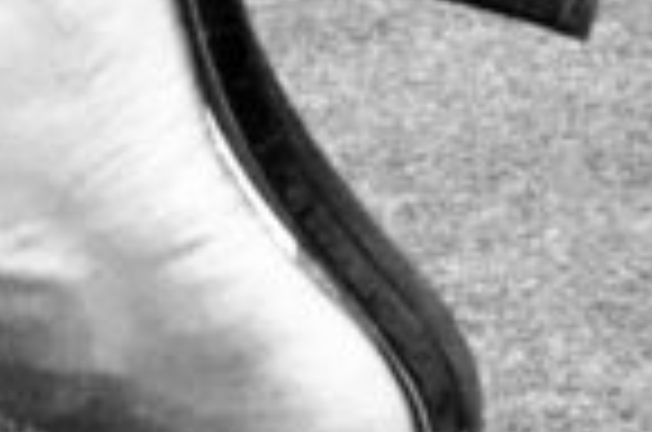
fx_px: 7373
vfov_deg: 3.4
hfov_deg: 5.0
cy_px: 425
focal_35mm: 408
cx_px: -674
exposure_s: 1/1000
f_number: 10
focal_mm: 58.9
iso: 12800
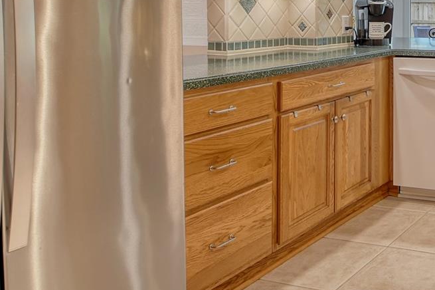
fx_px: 531
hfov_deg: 37.3
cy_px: 16
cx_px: 478
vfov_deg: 29.0
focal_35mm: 44
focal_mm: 12
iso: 640
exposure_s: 1/400
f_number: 7.1
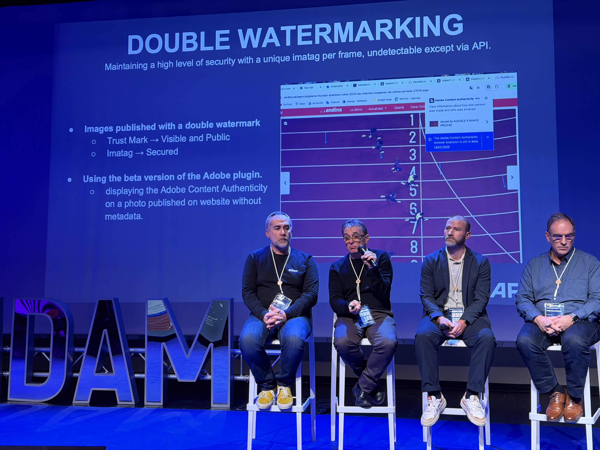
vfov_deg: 30.3
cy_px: 225
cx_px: 300
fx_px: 832
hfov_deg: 39.7
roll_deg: +0.1
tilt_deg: +2.6
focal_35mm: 48
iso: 200
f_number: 1.78
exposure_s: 1/50
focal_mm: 6.76
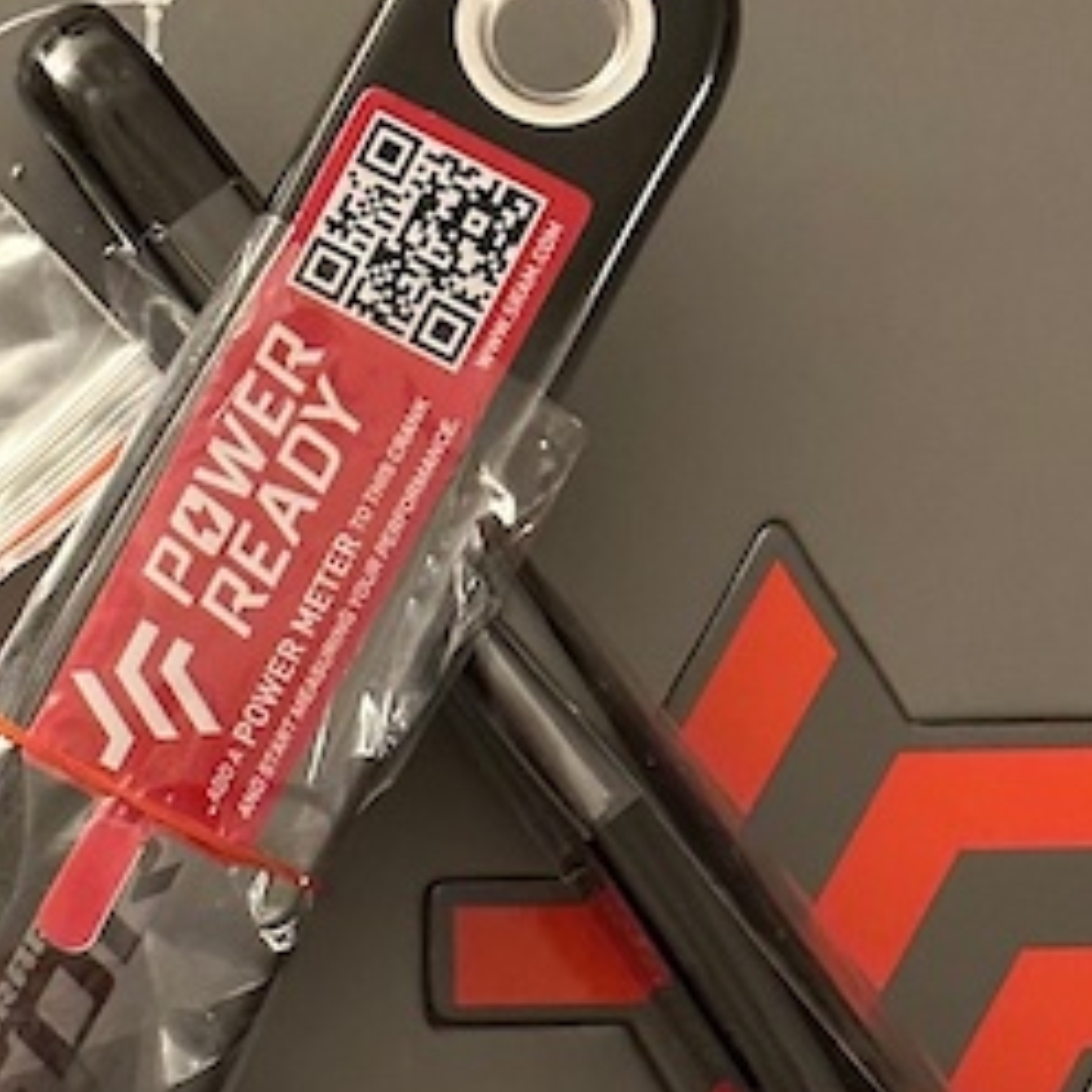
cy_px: 1000
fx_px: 4890
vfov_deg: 12.6
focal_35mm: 137
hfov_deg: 12.7
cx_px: 247
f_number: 1.78
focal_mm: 6.86
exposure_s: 1/20
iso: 640
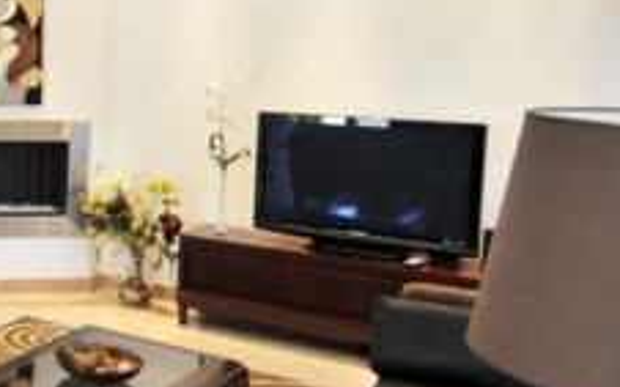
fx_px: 878
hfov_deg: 31.7
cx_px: -145
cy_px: 117
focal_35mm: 52
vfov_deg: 24.7
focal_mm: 12
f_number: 4
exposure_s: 1/15
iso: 200
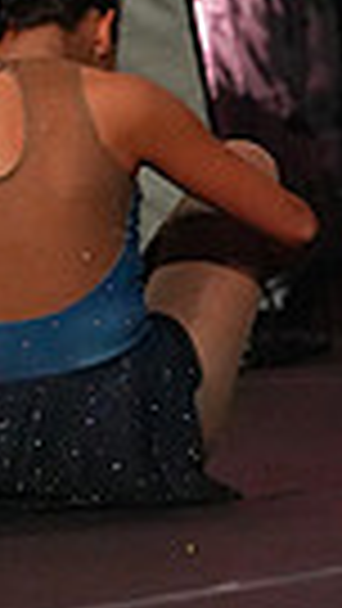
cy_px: -142
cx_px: 1148
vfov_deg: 1.6
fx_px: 21735
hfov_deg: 0.9
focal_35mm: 1349
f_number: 3.5
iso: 16000
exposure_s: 1/1250
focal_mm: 300
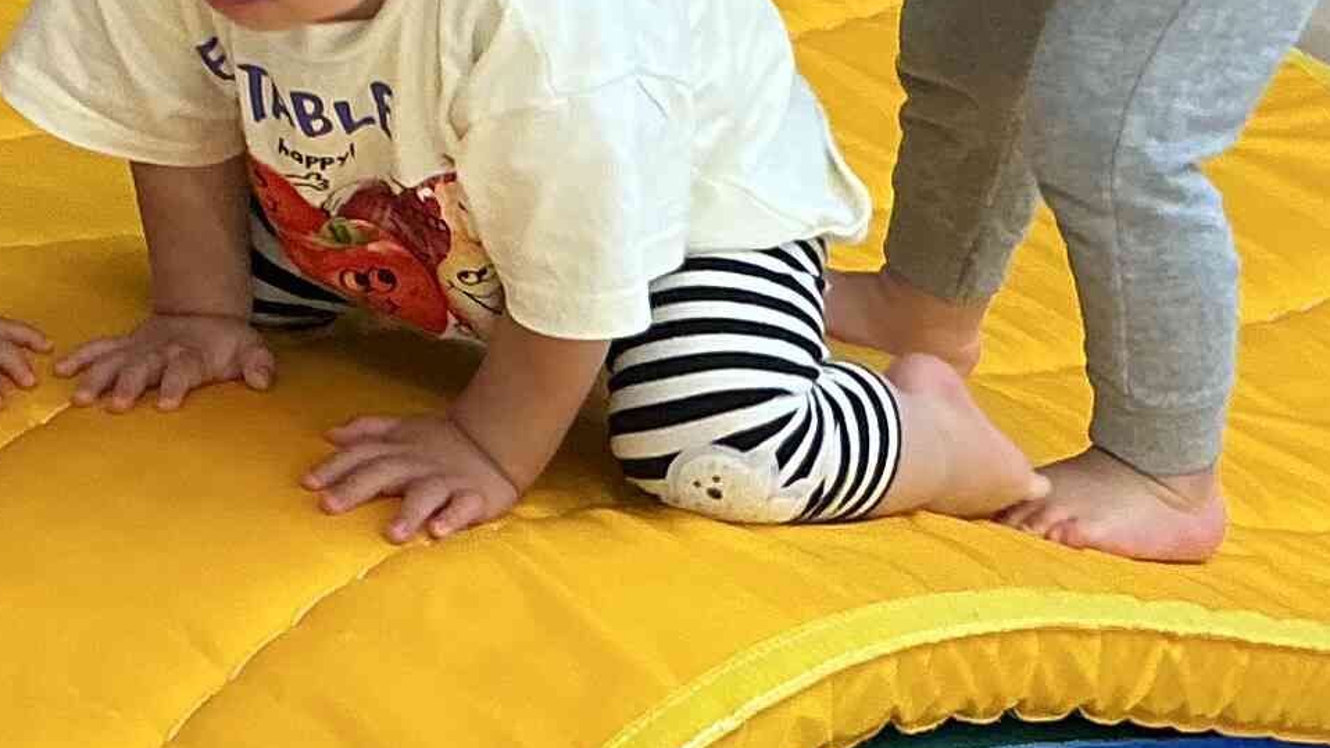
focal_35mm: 133
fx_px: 4691
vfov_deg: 9.1
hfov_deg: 16.1
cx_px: 401
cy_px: 130
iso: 64
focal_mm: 3
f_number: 1.8
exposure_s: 1/120
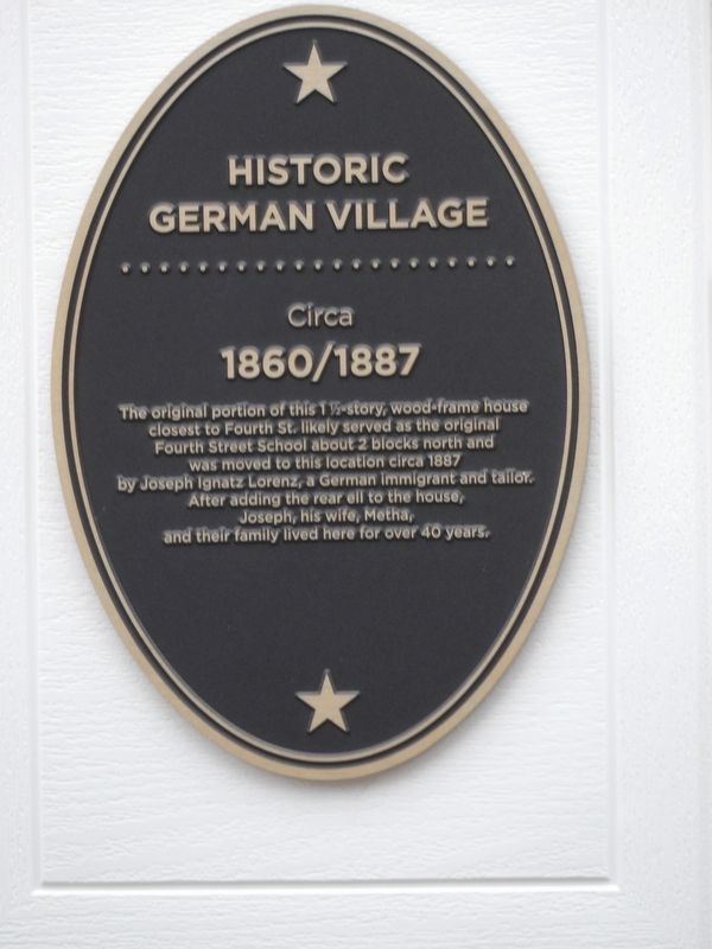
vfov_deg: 1.9
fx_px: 28878
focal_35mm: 1053
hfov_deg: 1.4
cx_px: 356
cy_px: 474
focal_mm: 188.8
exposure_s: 1/125
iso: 118
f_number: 5.7
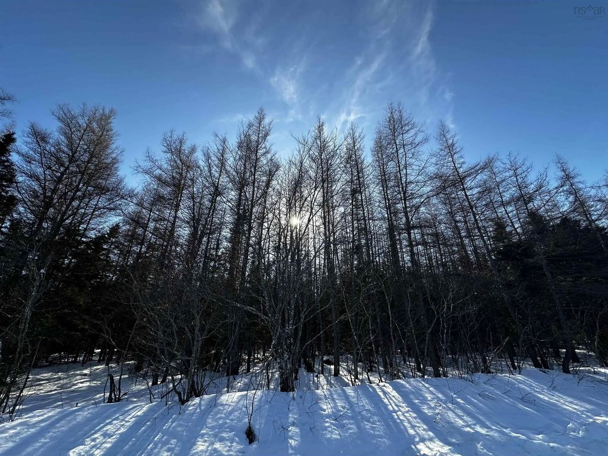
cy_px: 228
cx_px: 304
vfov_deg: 85.7
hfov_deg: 102.1
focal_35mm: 14
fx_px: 246
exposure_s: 1/1276
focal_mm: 2.22
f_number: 2.2
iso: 40
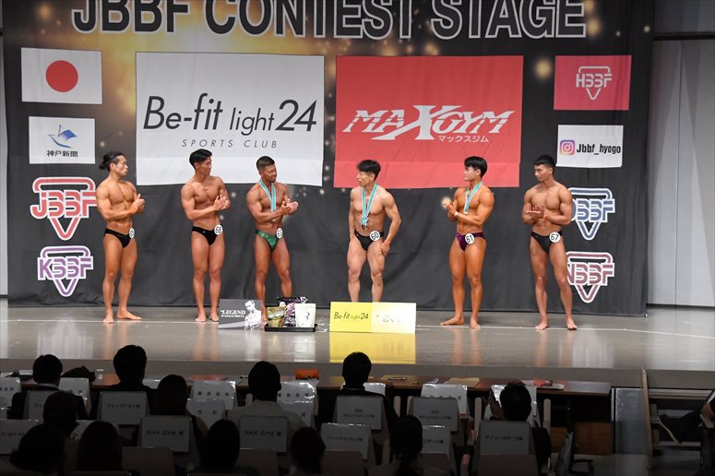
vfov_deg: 14.7
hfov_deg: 21.9
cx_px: 358
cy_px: 238
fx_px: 1846
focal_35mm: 93
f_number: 5.6
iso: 6400
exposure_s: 1/400
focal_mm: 62
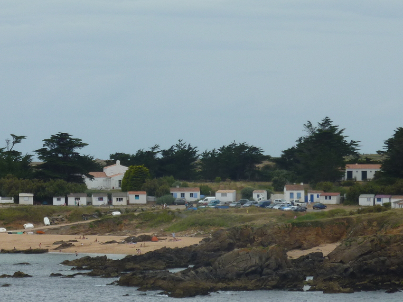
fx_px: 3225
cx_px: 45
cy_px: 193
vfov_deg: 5.4
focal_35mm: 277
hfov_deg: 7.1
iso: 80
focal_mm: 24.1
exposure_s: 1/640
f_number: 5.6
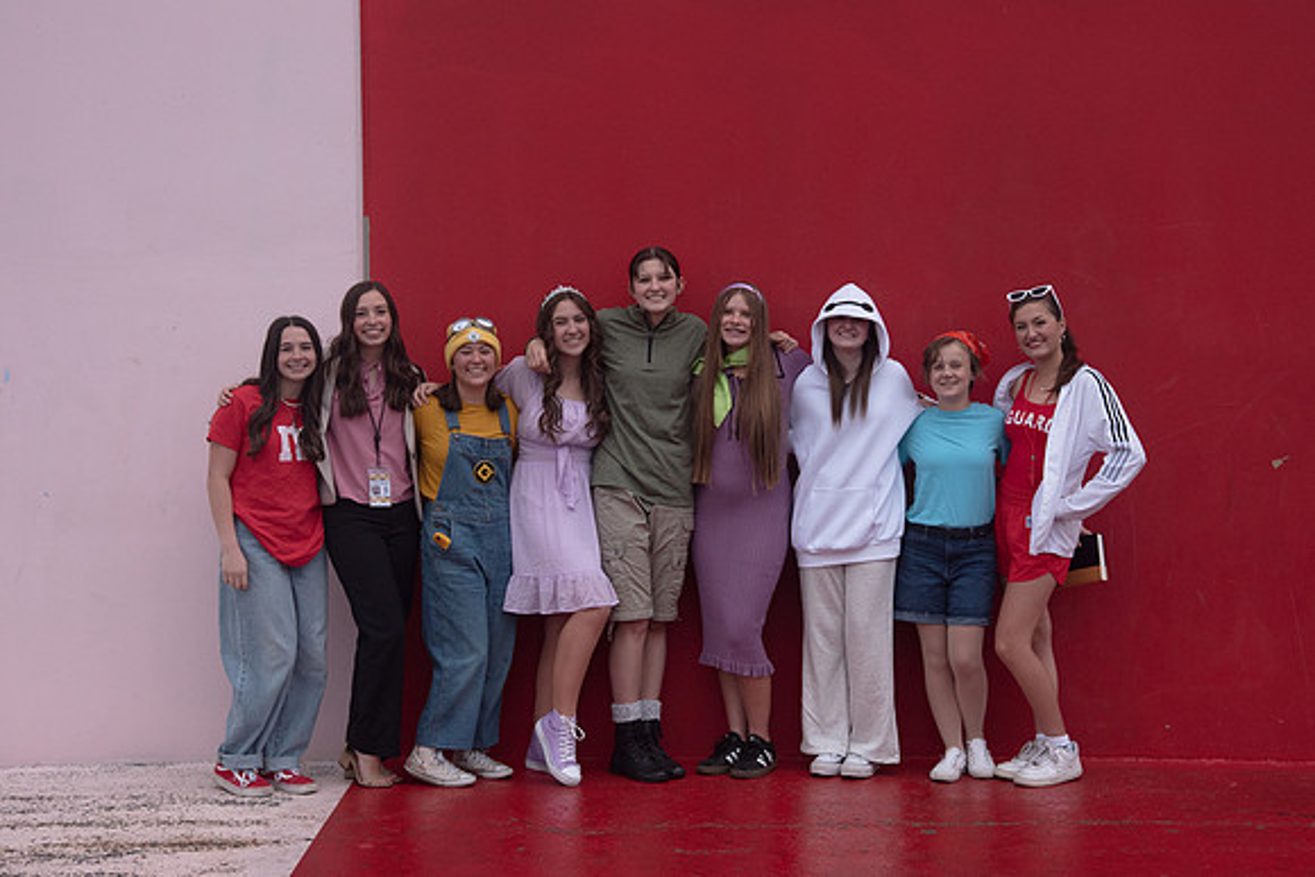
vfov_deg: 20.5
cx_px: 666
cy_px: 424
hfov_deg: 30.3
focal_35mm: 67
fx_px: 2430
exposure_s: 1/125
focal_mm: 58
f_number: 5
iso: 640
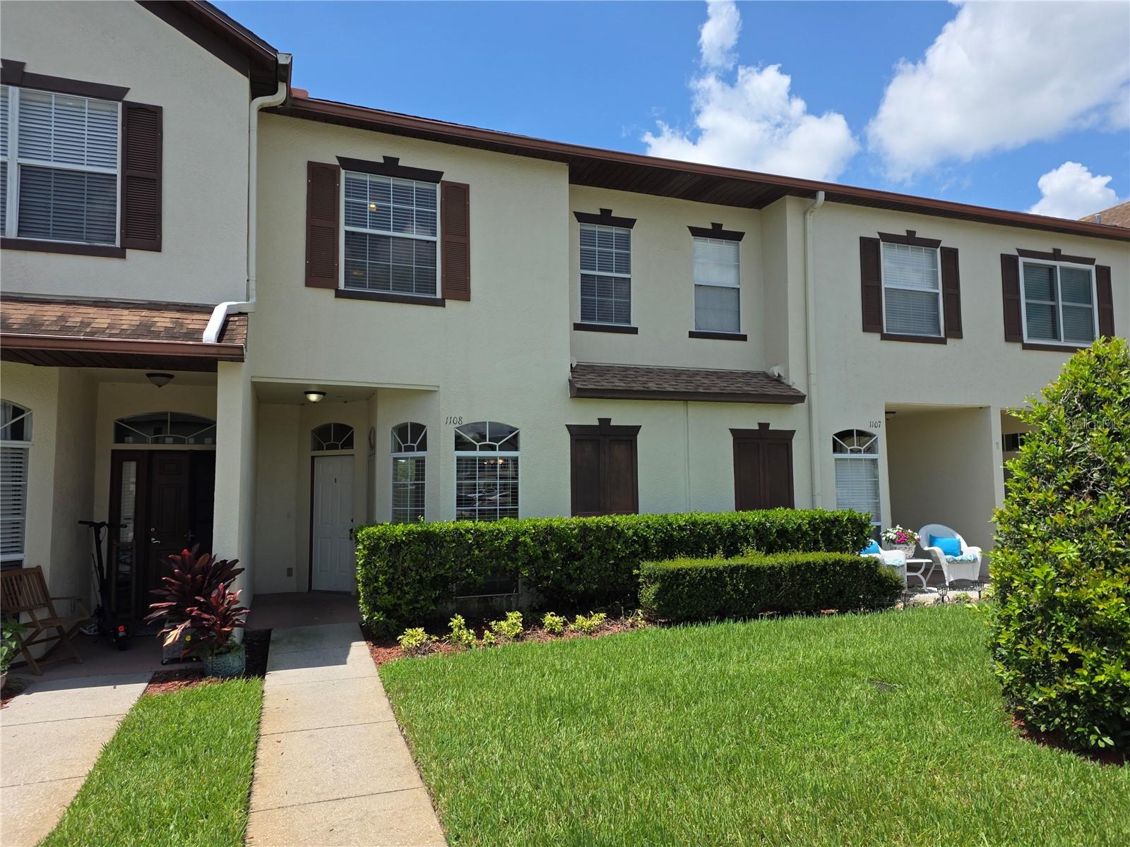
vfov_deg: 58.9
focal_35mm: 23
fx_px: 751
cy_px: 424
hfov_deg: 73.9
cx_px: 565
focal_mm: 6.3
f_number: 1.7
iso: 80
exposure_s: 1/5296
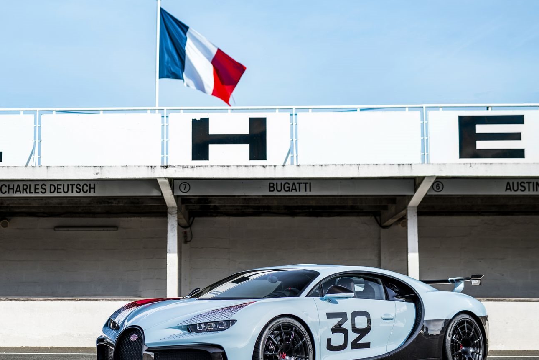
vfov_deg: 21.9
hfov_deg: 32.3
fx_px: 928
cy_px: 194
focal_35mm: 62
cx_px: 206
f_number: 2.2
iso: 31
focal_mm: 50
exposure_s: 1/500
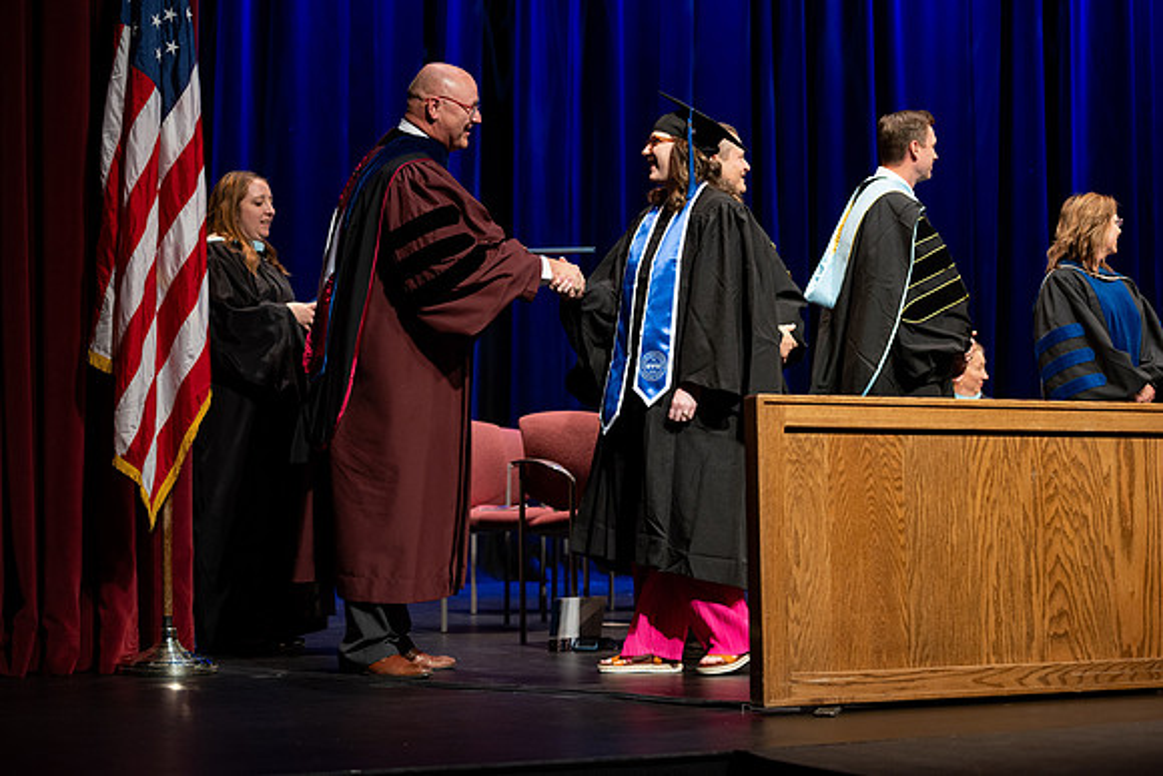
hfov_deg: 28.8
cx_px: 582
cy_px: 388
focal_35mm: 70
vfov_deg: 19.5
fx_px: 2262
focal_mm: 70
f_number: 2.8
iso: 640
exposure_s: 1/250
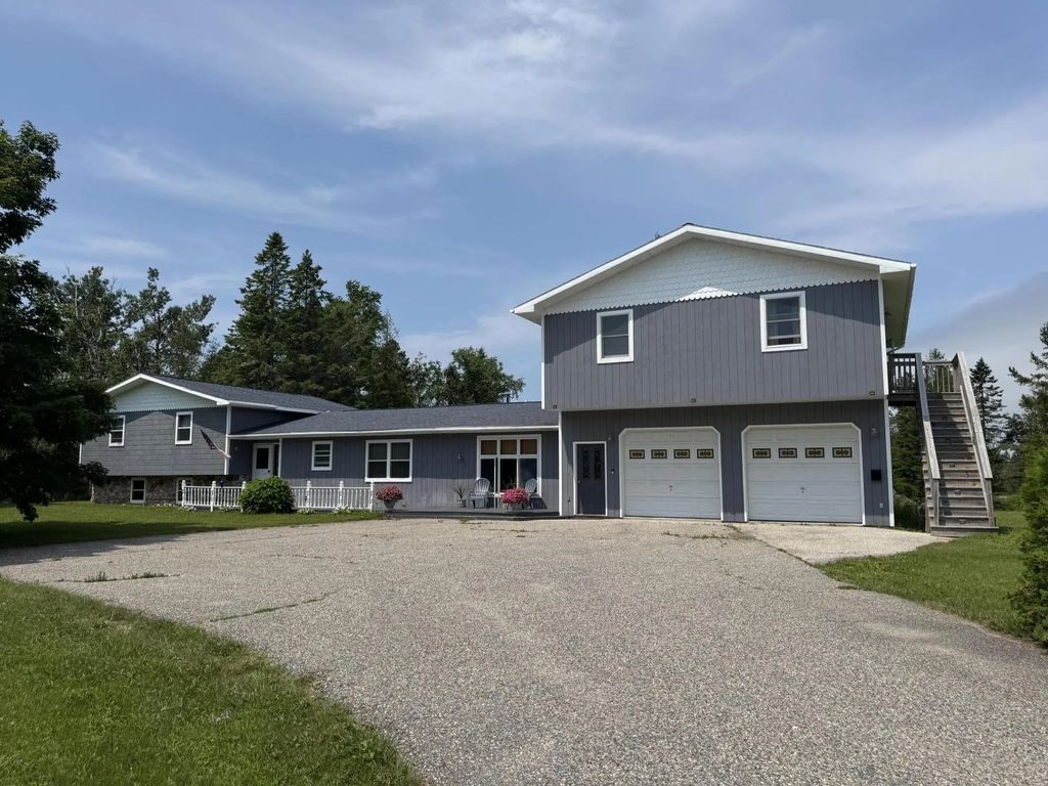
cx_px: 524
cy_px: 393
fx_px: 727
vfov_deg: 56.8
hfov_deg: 71.6
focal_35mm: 24
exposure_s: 1/7092
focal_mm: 6.76
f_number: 1.78
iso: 80
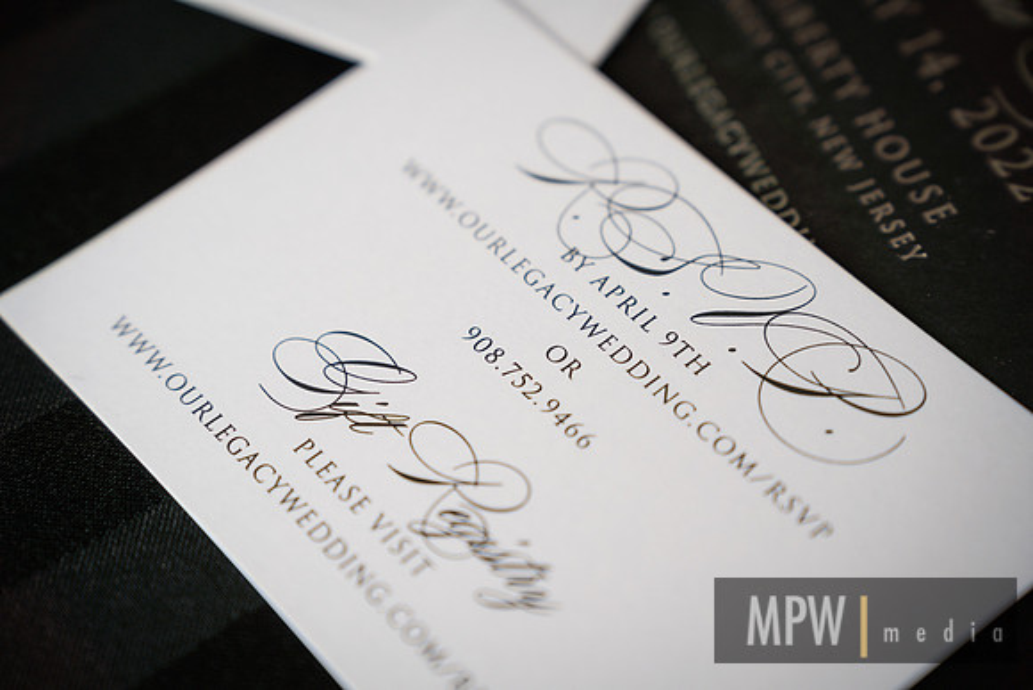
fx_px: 2152
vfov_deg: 18.2
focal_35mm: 75
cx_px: 516
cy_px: 345
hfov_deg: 27.0
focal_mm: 75
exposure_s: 1/125
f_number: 4
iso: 125
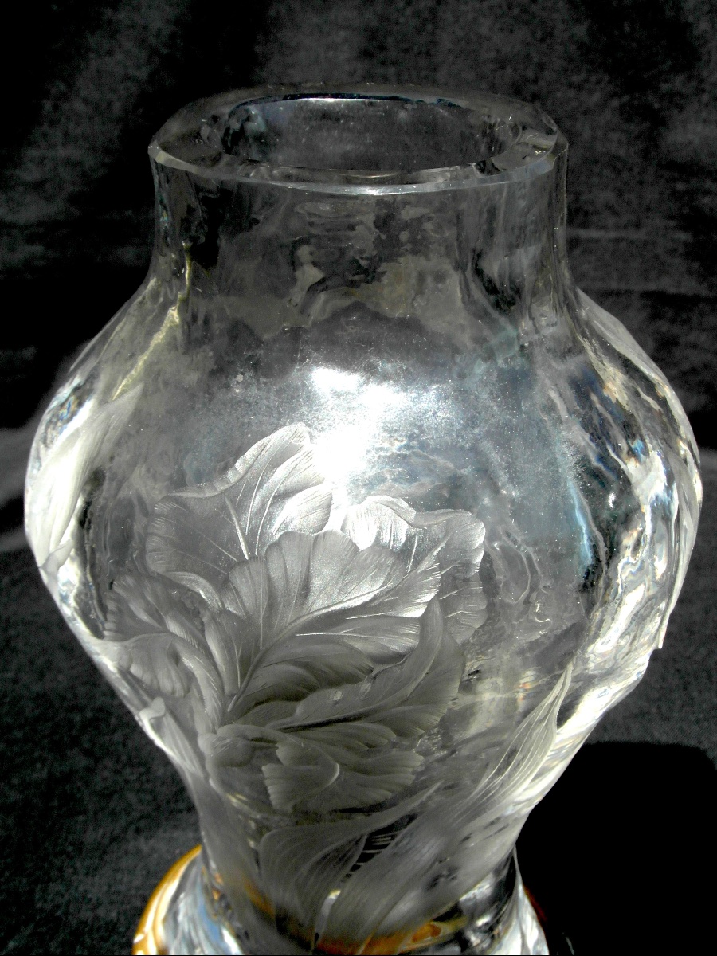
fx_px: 1132
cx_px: 358
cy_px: 478
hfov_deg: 35.1
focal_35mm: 41
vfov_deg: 45.8
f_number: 5.8
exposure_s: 1/250
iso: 80
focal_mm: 6.8
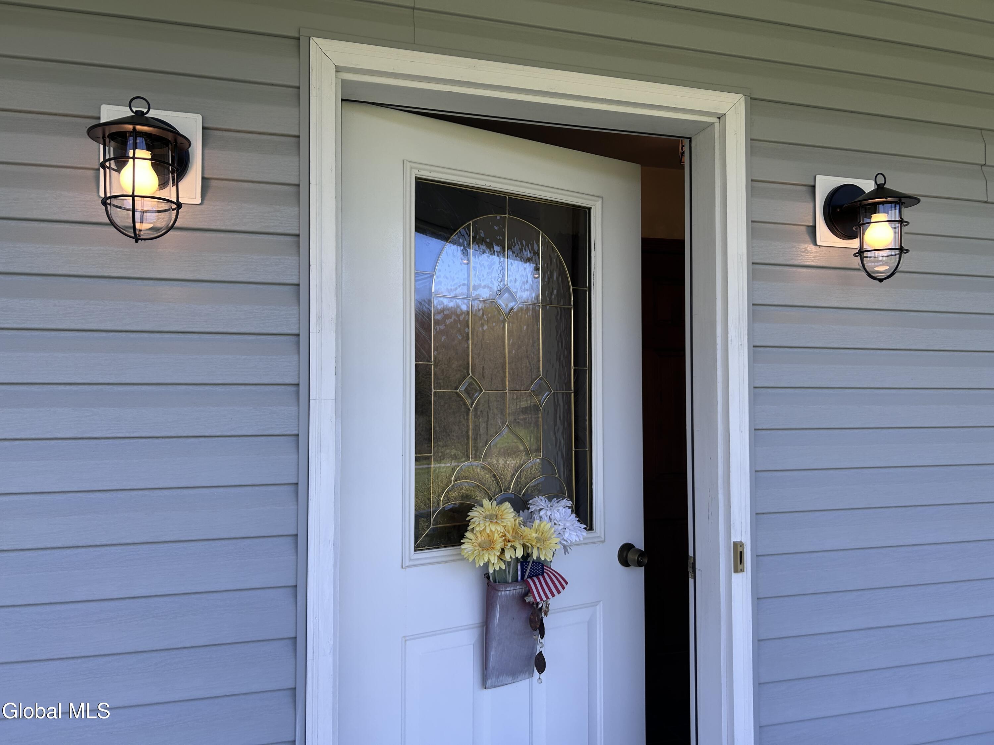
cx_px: 497
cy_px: 372
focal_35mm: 26
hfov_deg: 67.3
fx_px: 747
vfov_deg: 53.1
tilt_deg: +2.6
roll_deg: +0.5
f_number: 1.5
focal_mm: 5.7
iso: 50
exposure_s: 1/814
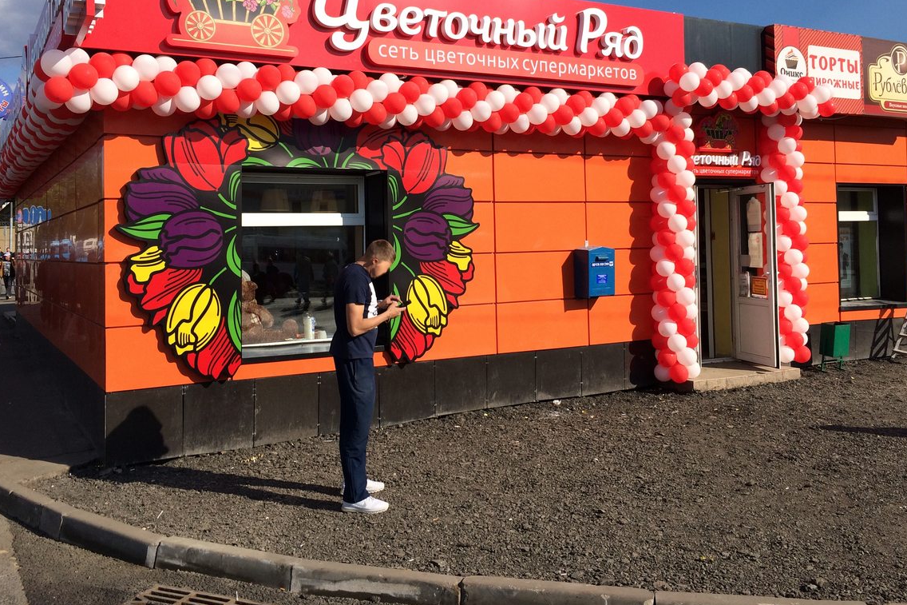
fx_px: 856
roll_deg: +1.6
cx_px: 442
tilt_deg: +3.0
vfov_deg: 38.6
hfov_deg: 55.8
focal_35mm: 34
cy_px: 224
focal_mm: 4.15
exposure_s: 1/2283
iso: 32
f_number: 2.2
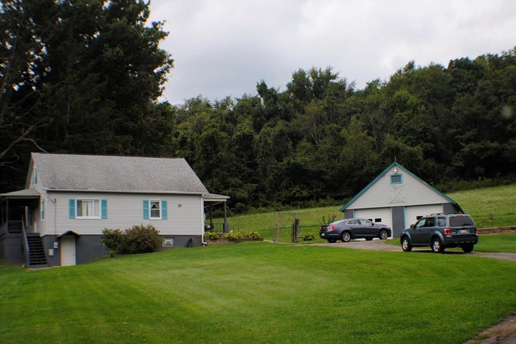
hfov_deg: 28.8
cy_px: 173
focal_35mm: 70
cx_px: 261
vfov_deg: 19.5
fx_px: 1003
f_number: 5.6
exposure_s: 1/200
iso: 100
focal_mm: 46
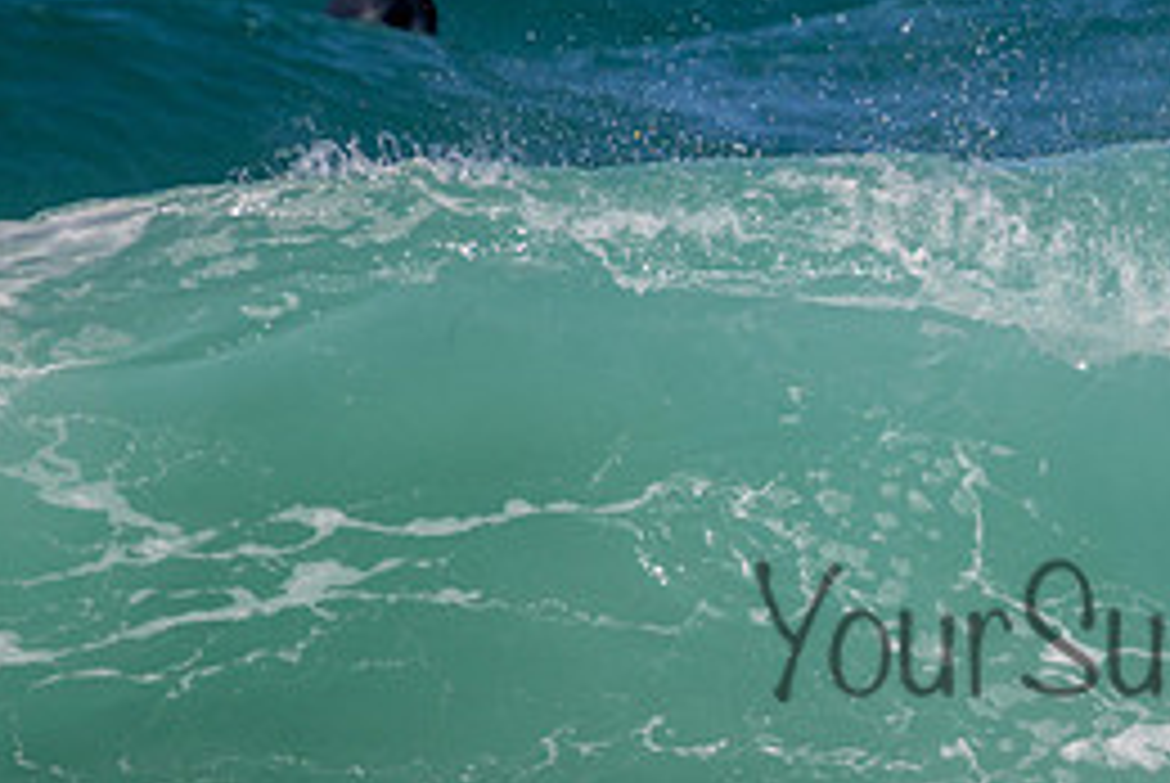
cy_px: 592
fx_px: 58044
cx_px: 1220
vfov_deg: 0.8
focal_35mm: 1784
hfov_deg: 1.2
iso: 500
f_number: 11
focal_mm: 800
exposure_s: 1/1600
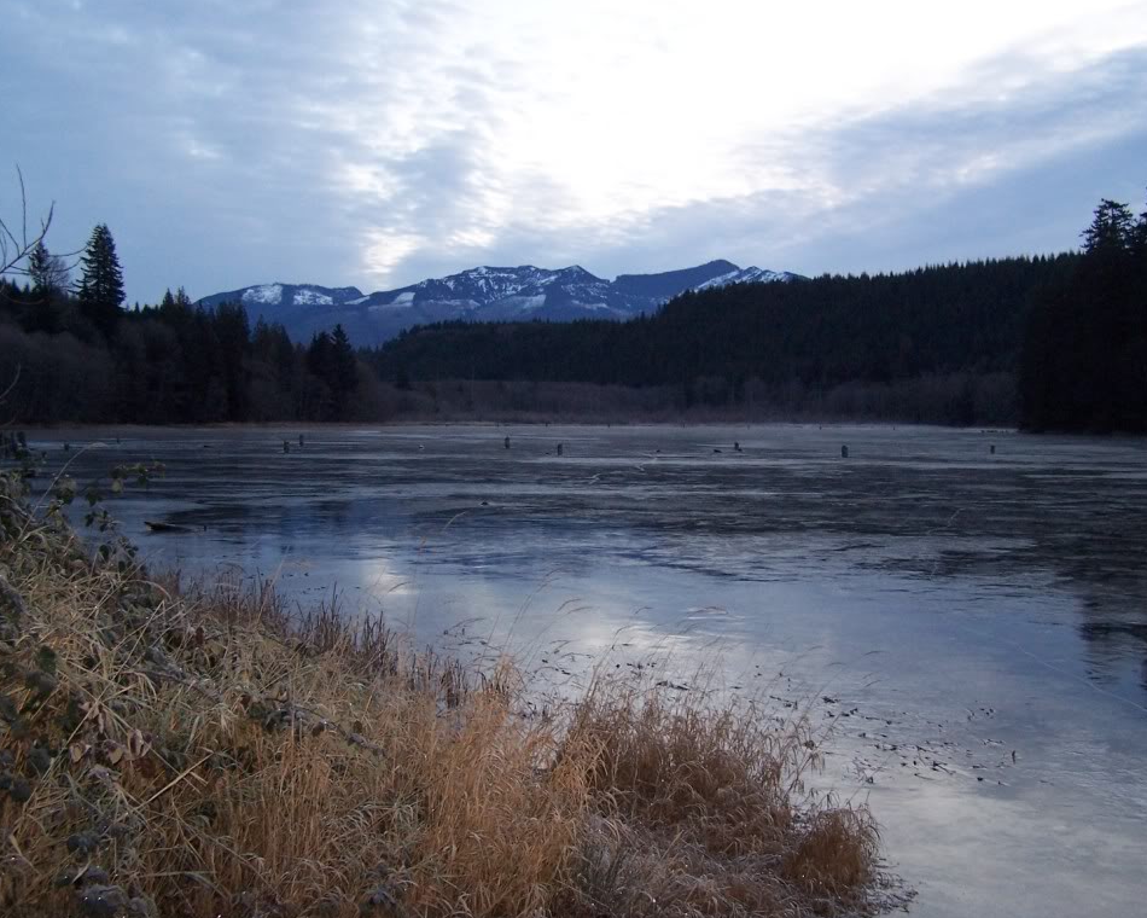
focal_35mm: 40
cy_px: 459
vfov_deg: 37.3
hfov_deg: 45.8
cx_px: 610
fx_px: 1358
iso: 140
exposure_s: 1/60
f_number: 2.8
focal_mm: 6.3
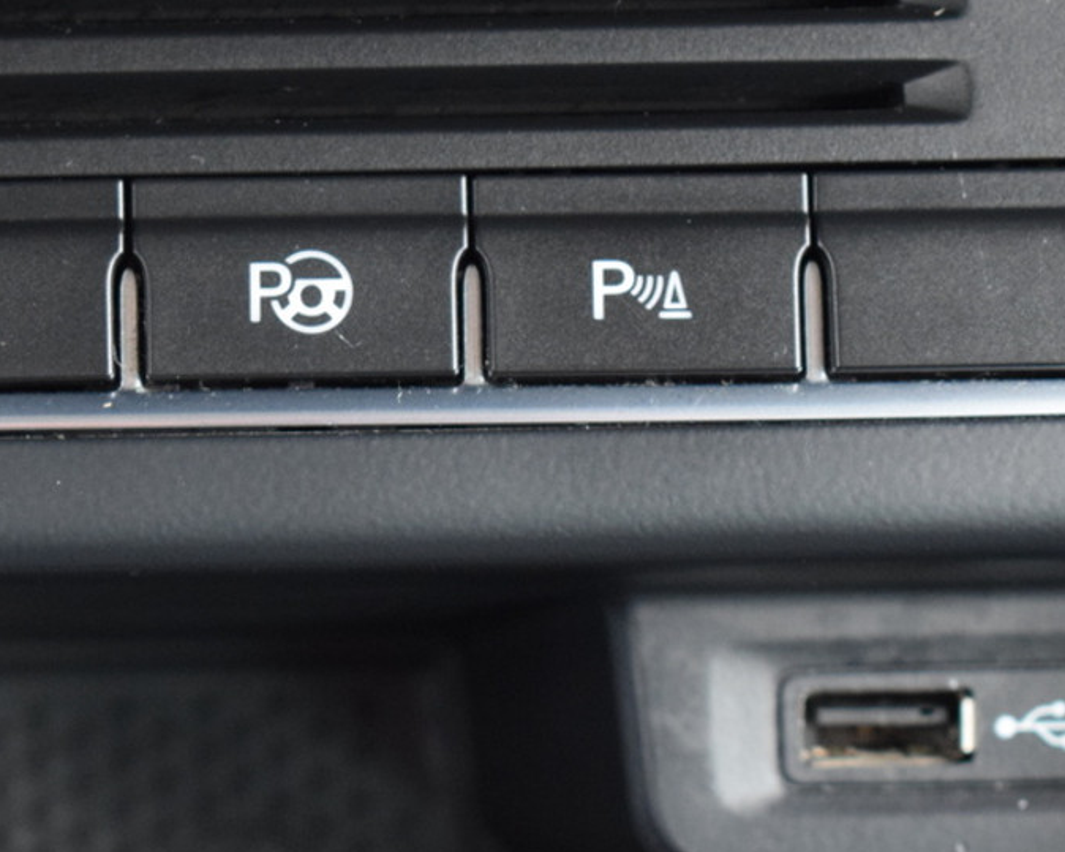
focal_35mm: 152
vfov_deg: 10.1
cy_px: 232
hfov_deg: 12.7
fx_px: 4790
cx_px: 281
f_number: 5.6
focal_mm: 52
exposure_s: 1/60
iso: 2200
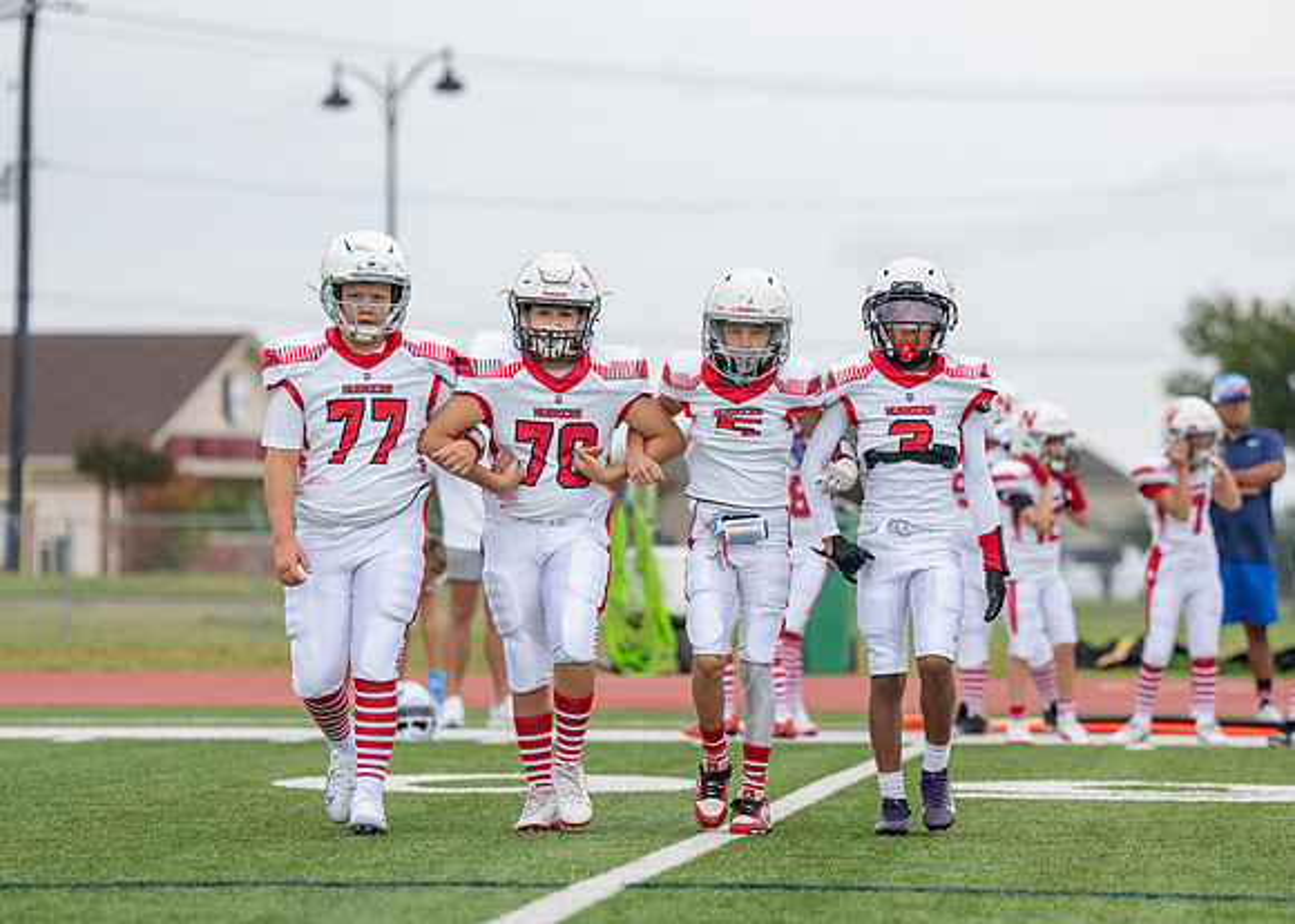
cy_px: 506
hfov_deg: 10.3
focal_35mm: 196
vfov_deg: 7.4
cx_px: 712
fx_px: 7190
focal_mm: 145
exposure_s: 1/2000
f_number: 2.8
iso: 500
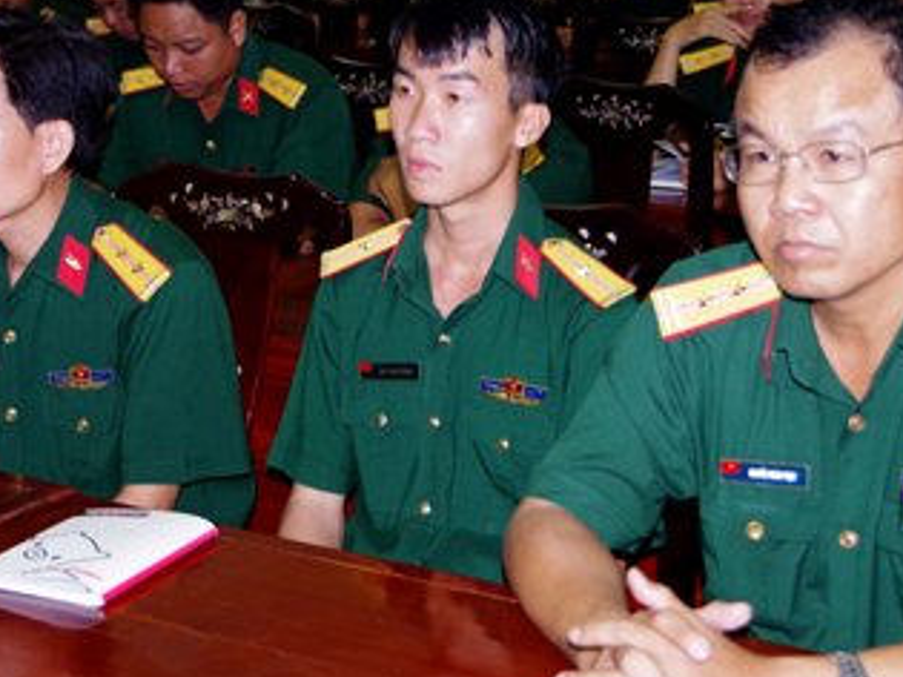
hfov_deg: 23.8
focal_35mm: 82
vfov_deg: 17.9
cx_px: 381
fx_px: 2138
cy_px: 179
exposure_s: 1/60
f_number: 4
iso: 800
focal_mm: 28
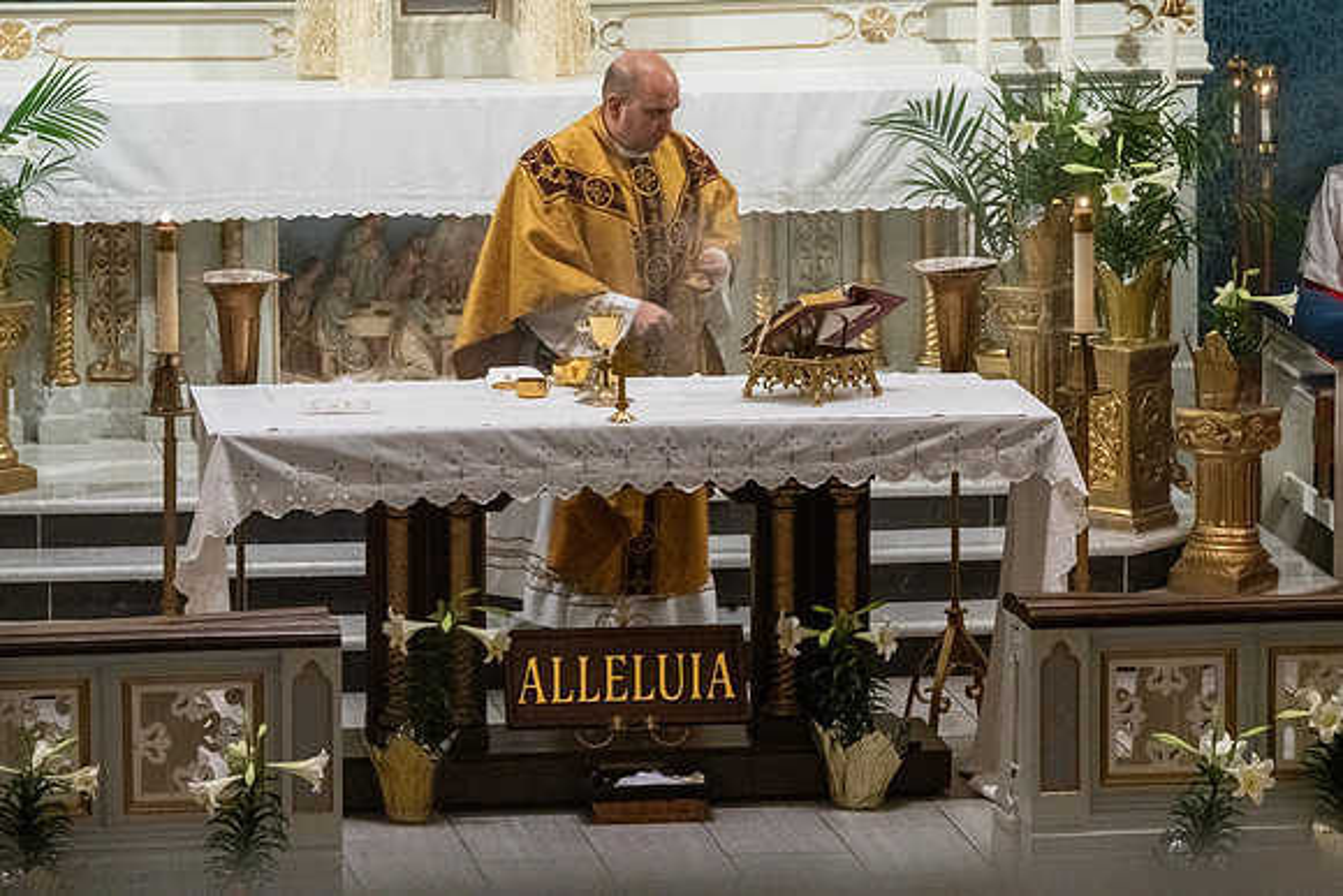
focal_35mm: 231
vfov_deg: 6.0
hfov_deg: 8.9
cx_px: 775
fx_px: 8607
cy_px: 379
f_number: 14
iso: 5000
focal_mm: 200
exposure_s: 1/60
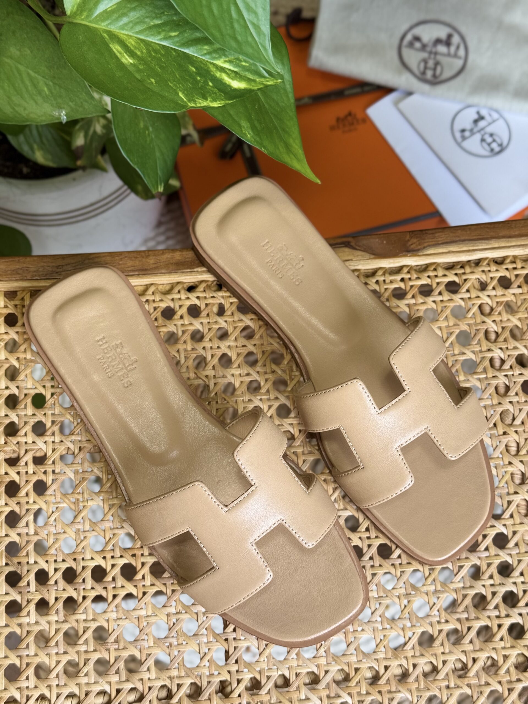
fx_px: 976
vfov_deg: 39.7
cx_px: 264
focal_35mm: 48
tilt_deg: -75.1
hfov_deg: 30.3
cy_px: 352
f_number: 1.78
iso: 50
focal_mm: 6.76
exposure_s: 1/121
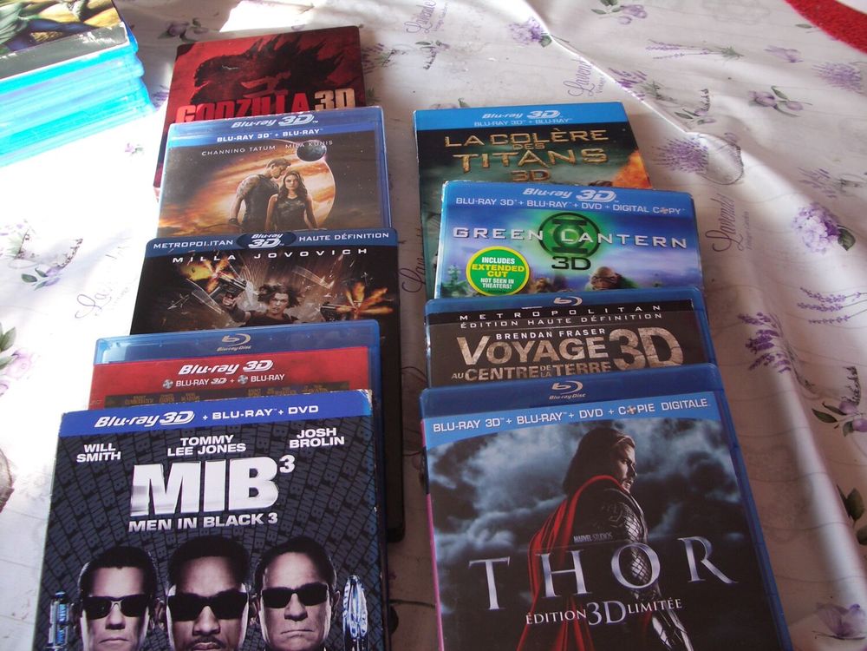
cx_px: 434
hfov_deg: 52.6
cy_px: 326
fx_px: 877
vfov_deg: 40.7
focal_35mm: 35
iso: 100
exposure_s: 1/60
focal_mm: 5.8
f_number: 2.6
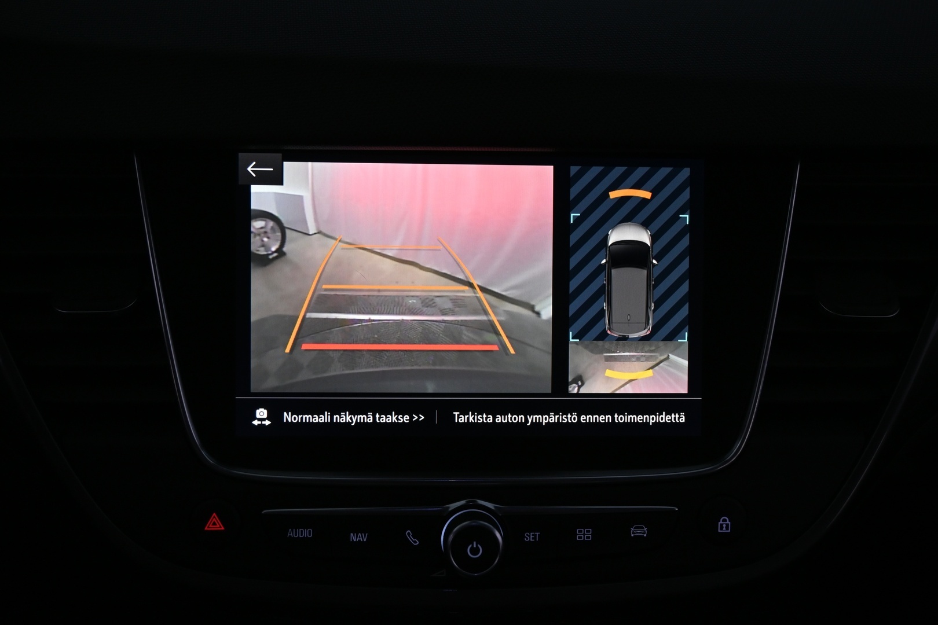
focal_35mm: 32
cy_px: 312
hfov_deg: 58.3
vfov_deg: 40.8
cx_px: 469
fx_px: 840
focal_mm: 21.5
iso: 500
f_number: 4.5
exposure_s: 1/80
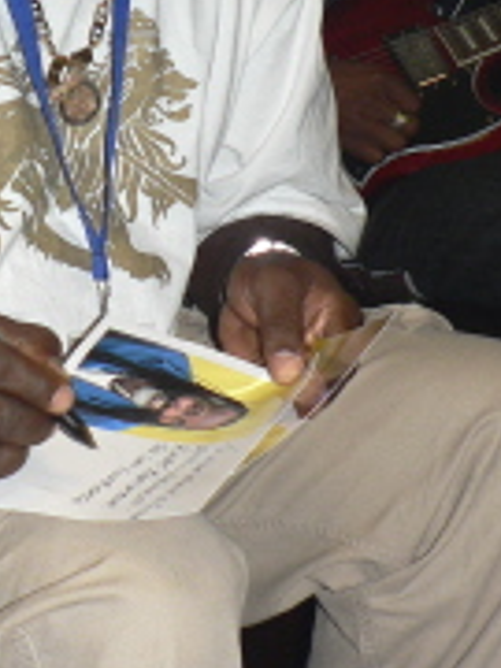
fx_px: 1698
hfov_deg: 16.5
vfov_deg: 22.1
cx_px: 26
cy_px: 187
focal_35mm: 88
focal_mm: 6
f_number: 2.8
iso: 100
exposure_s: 1/60
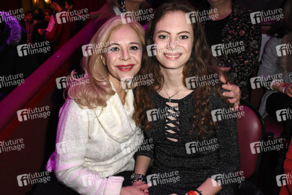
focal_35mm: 33
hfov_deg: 57.3
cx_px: 146
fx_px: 267
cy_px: 98
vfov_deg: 39.9
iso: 2500
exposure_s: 1/125
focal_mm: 22
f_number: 6.3
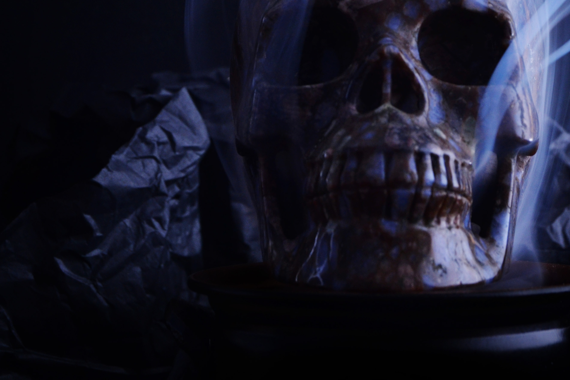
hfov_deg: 15.1
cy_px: 58
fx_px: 2137
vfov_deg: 10.1
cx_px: 428
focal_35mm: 135
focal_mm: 52
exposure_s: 1/10
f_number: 10
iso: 400
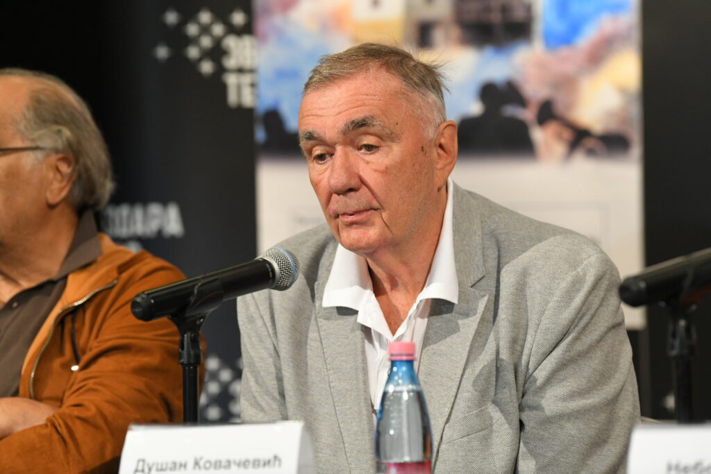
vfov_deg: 8.6
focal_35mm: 160
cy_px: 237
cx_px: 356
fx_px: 3160
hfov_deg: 12.8
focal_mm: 160
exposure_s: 1/160
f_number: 4
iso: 2500
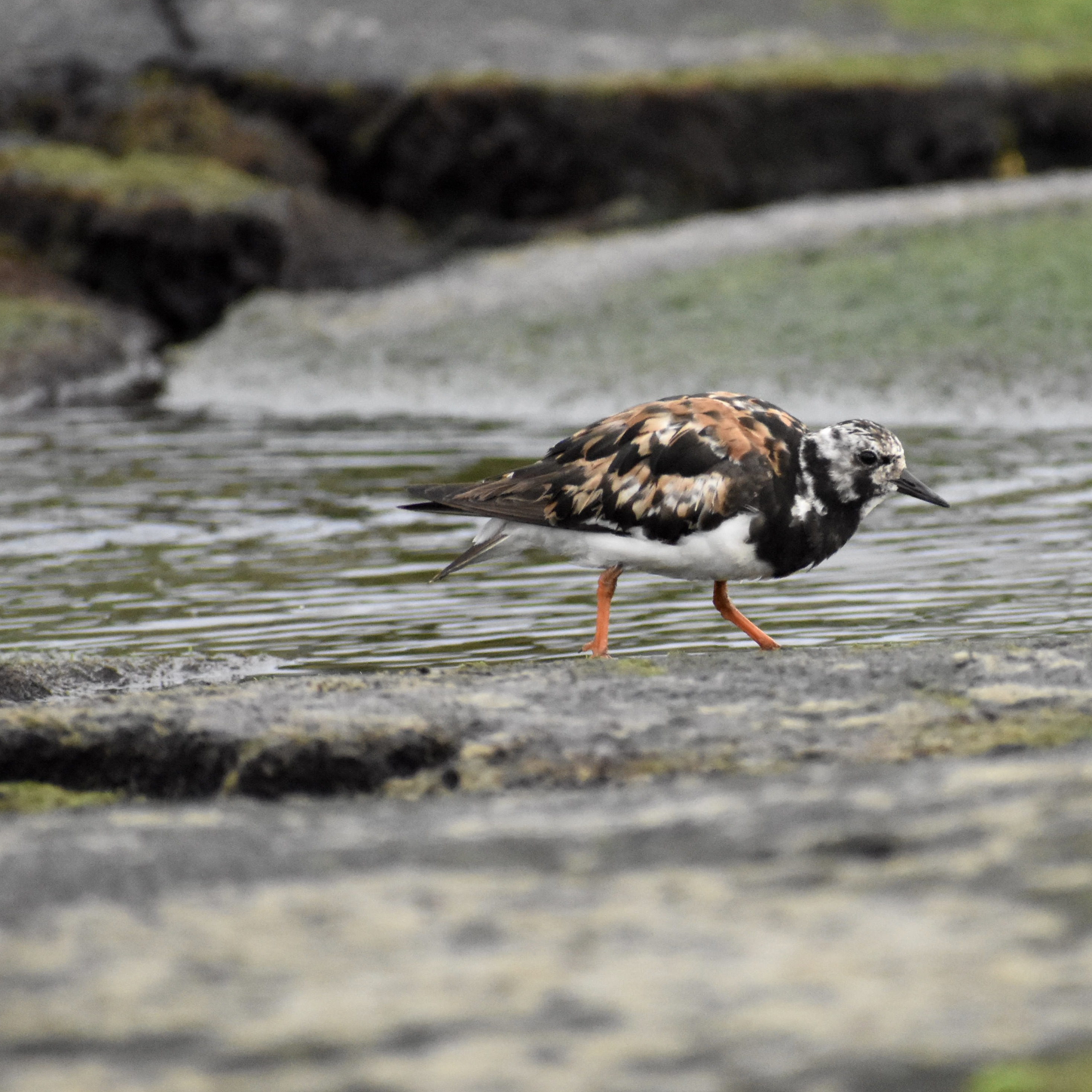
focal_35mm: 575
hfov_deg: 3.0
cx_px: 697
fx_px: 20522
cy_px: 545
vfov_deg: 3.0
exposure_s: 1/800
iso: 3200
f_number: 6.3
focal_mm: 300
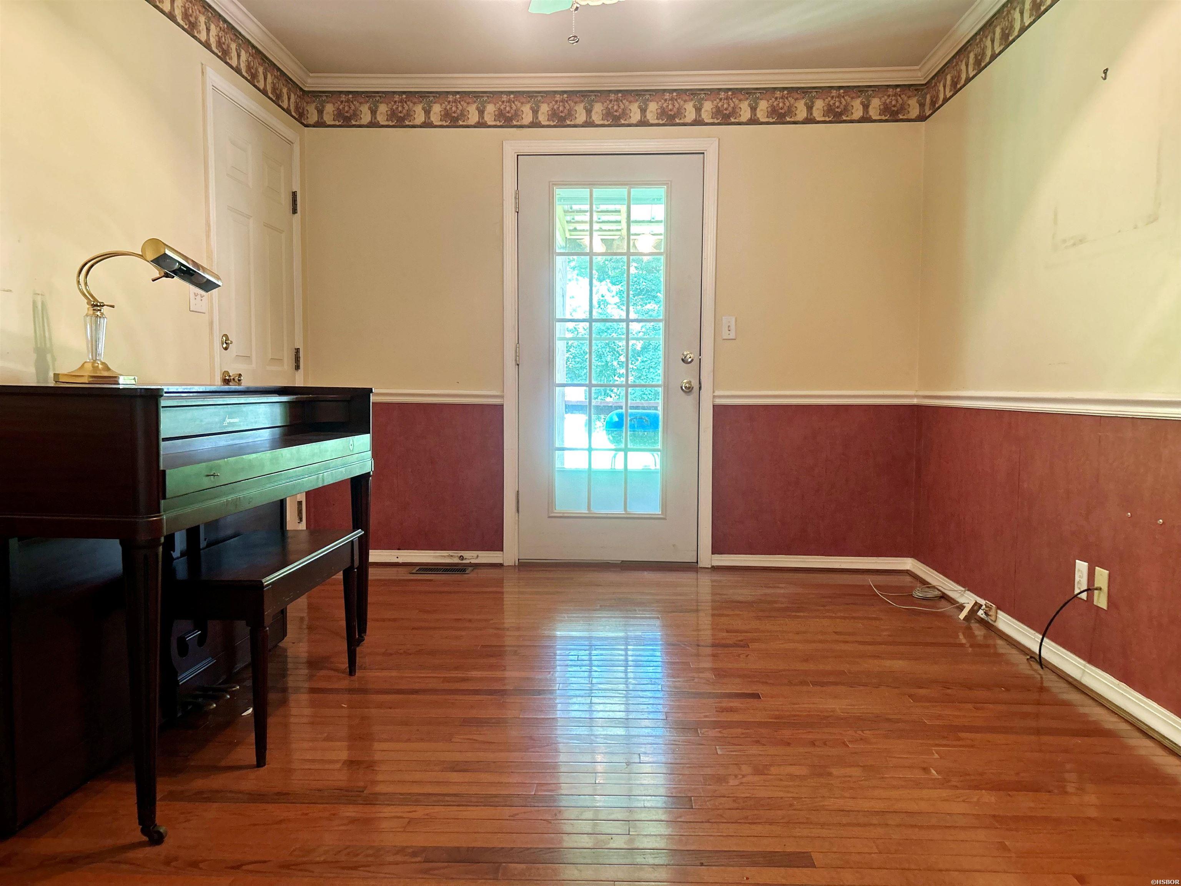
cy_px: 443
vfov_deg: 53.1
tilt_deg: -2.6
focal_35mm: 26
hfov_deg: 67.3
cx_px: 590
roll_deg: -0.2
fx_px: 887
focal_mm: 5.7
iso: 250
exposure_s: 1/60
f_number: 1.5
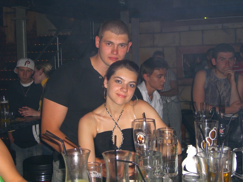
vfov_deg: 25.7
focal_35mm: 57
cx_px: 122
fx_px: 400
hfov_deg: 33.8
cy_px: 91
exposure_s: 1/60
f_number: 3.6
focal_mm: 11.8
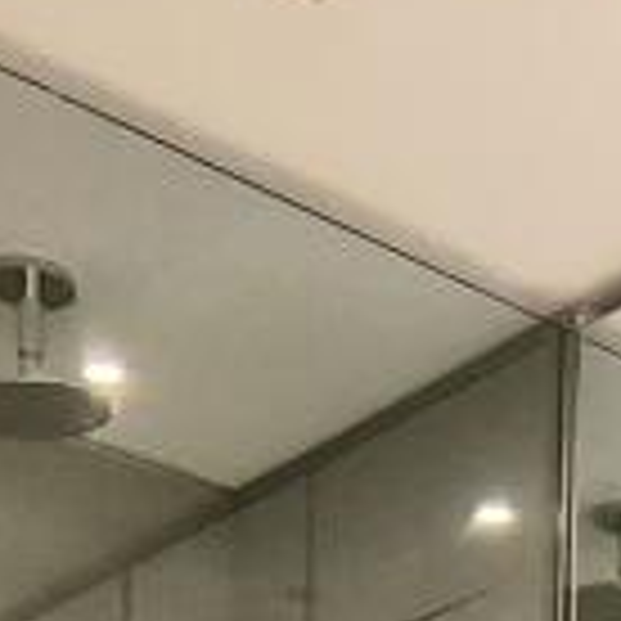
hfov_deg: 19.9
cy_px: 1377
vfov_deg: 14.9
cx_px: 594
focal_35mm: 85
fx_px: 1725
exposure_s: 1/33
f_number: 2.2
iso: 320
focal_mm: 2.2
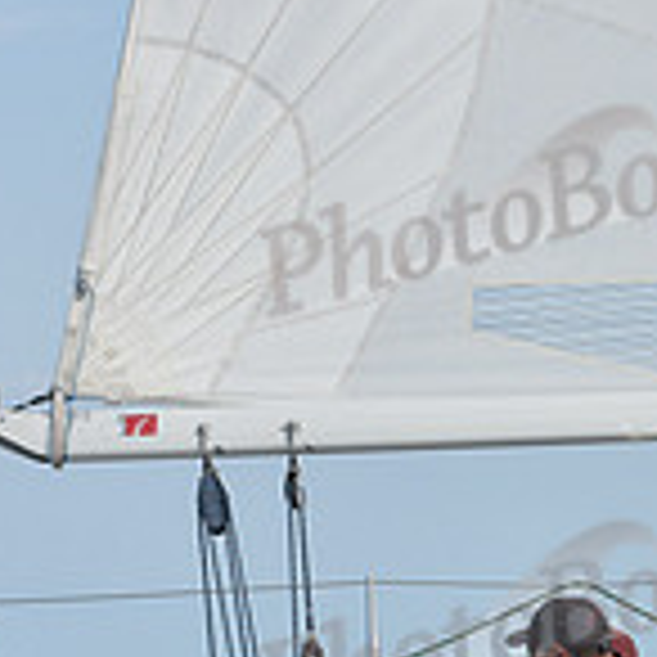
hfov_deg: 4.7
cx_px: 1130
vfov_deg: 4.7
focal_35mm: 371
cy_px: 785
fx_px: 7966
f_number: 8
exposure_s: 1/1000
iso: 320
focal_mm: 110
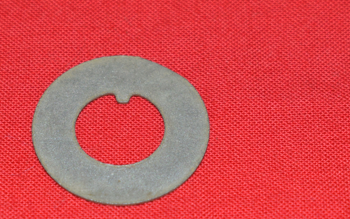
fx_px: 1958
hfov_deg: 10.2
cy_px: 159
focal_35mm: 205
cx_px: 128
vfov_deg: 6.4
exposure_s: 1/160
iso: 640
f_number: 5.6
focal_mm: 55
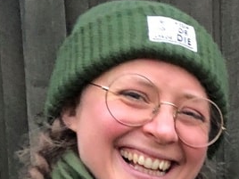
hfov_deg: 18.1
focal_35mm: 94
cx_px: 382
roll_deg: -0.9
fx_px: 649
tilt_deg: -13.0
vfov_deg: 14.6
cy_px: 273
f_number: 1.8
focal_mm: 4
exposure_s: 1/40
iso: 400
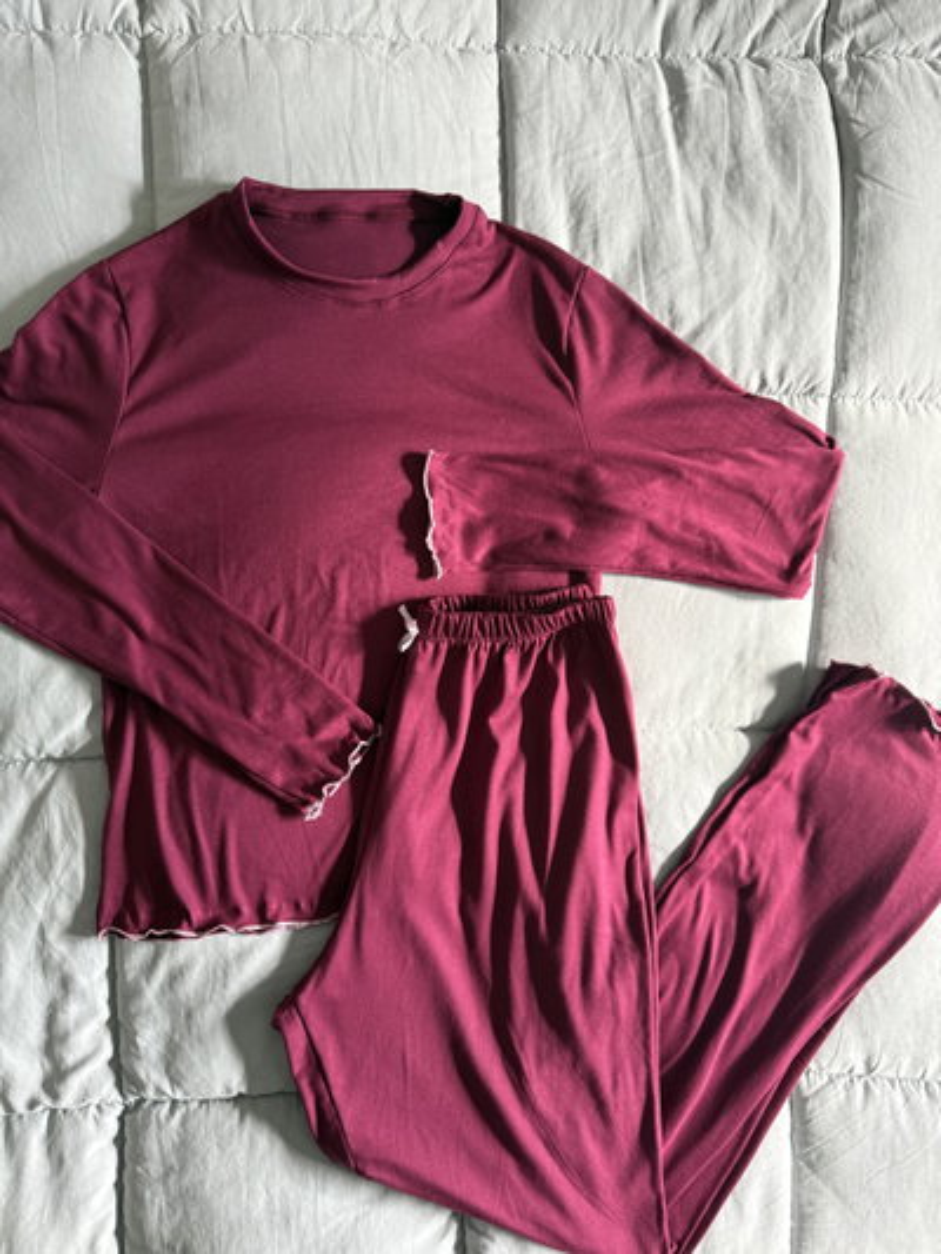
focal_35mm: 24
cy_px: 627
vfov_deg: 71.6
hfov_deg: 56.8
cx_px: 470
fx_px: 870
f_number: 1.78
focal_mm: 6.76
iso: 320
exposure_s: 1/60
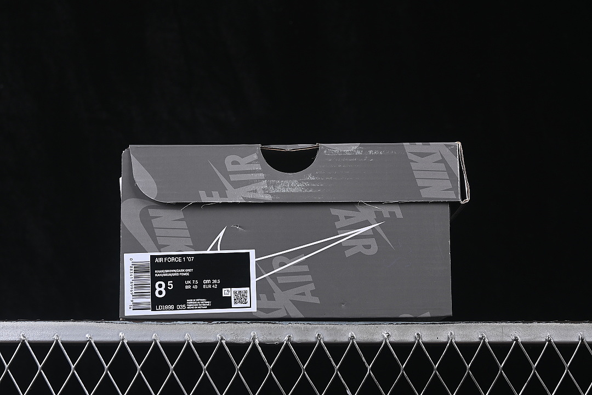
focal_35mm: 75
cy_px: 198
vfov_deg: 18.2
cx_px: 296
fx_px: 1233
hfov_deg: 27.0
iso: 160
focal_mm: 50
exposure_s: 1/80
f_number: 8
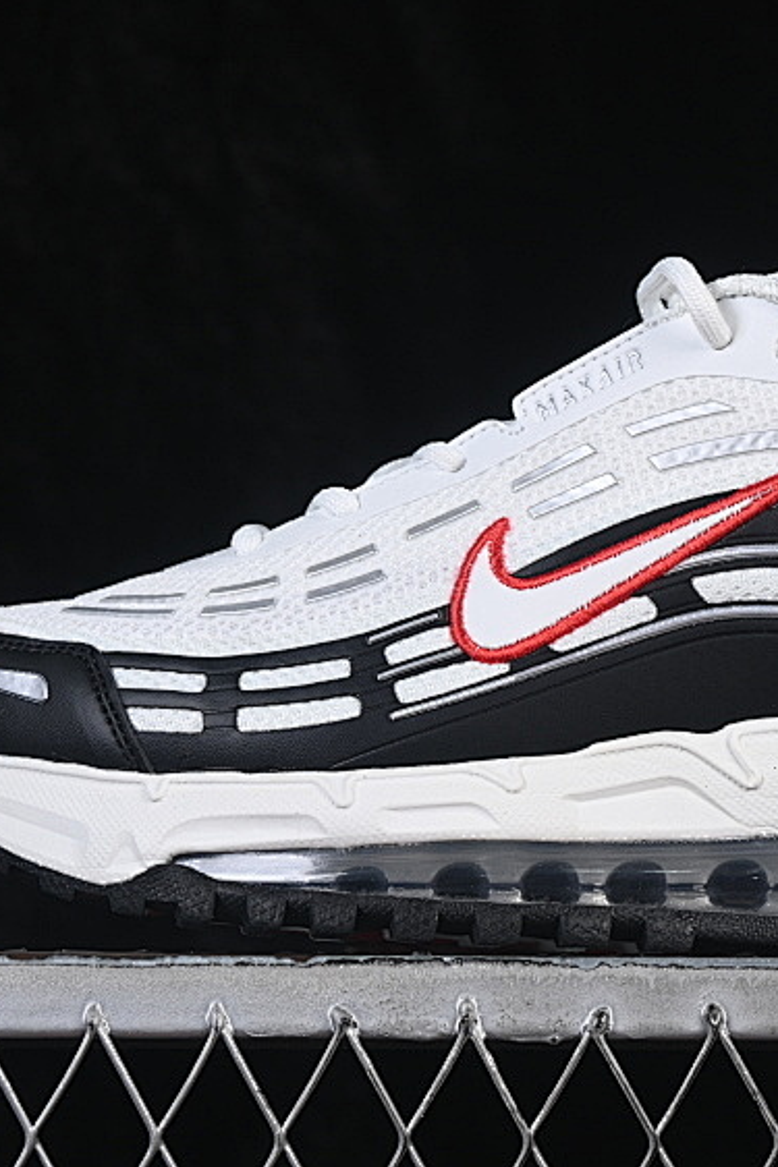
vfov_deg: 14.2
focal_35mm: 144
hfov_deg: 9.5
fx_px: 4671
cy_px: 489
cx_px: 693
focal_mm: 50
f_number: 8
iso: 160
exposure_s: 1/80
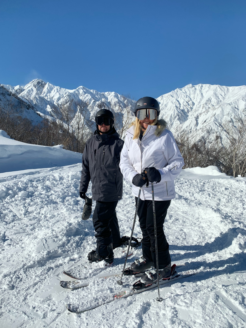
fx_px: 246
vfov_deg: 67.3
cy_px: 164
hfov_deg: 53.1
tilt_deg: -5.1
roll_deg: +2.2
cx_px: 123
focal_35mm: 26
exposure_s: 1/4098
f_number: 1.8
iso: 25
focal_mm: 4.25
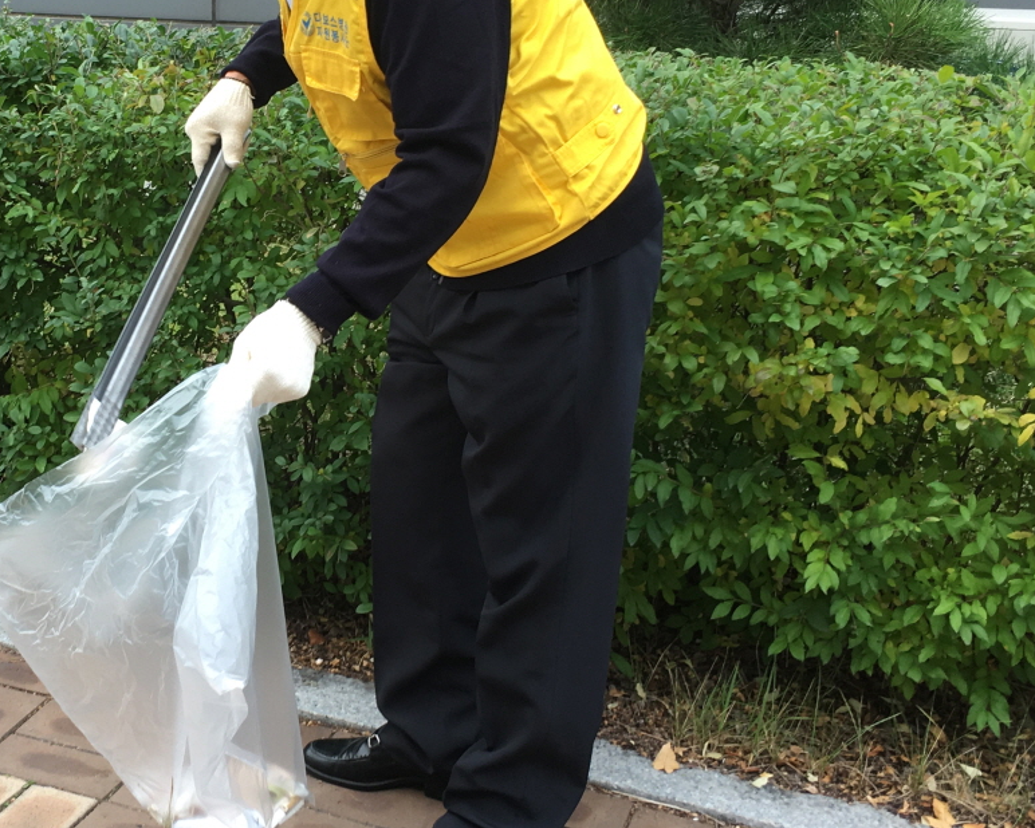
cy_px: 329
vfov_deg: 27.6
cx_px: 243
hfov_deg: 33.4
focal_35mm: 55
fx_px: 1685
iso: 25
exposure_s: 1/60
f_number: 2.2
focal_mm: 4.15
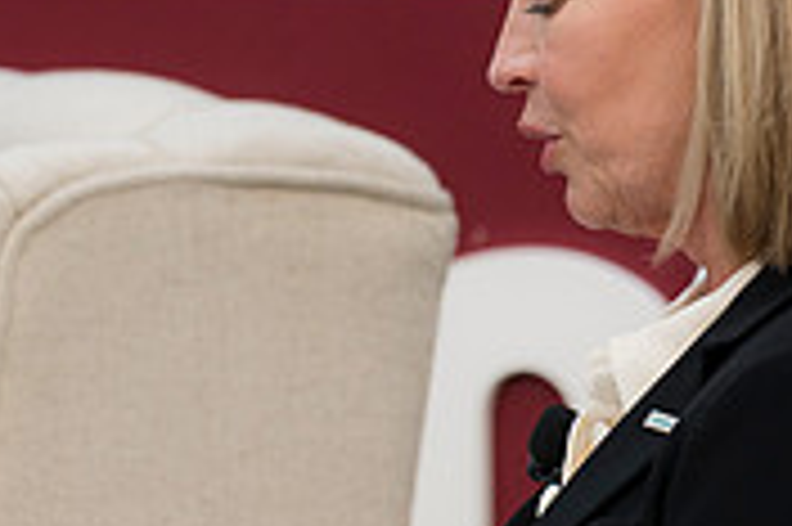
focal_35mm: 741
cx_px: 140
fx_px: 16286
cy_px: 306
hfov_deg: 2.8
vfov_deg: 1.9
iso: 180
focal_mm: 150
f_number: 4
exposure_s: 1/160
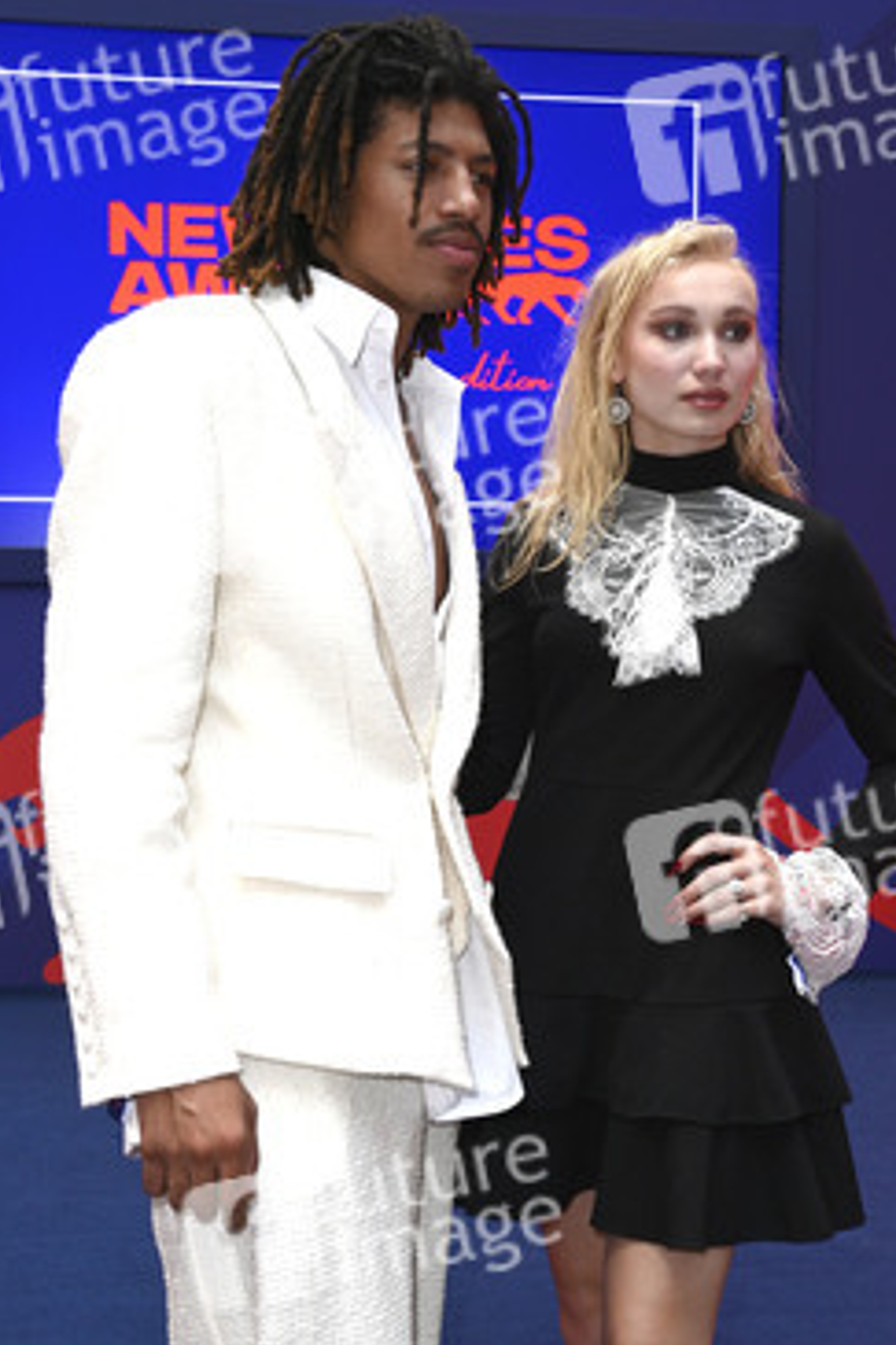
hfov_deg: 29.2
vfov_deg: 42.8
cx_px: 479
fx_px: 1719
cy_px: 671
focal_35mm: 46
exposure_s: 1/100
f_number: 5.6
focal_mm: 42
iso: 1000
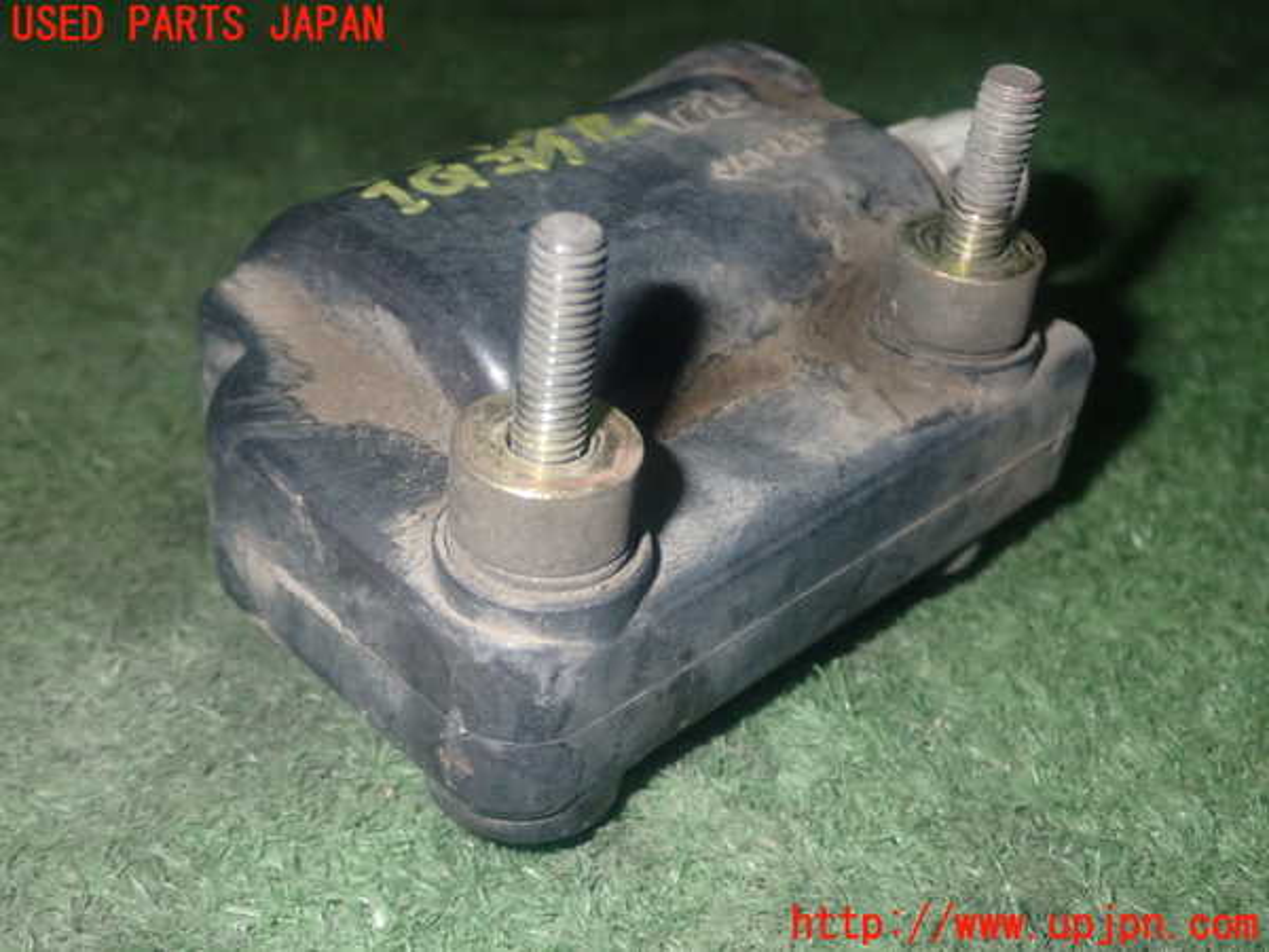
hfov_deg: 40.4
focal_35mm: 47
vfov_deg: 30.9
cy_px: 476
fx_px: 1723
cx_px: 634
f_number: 9
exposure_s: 1/50
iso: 500
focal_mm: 8.4
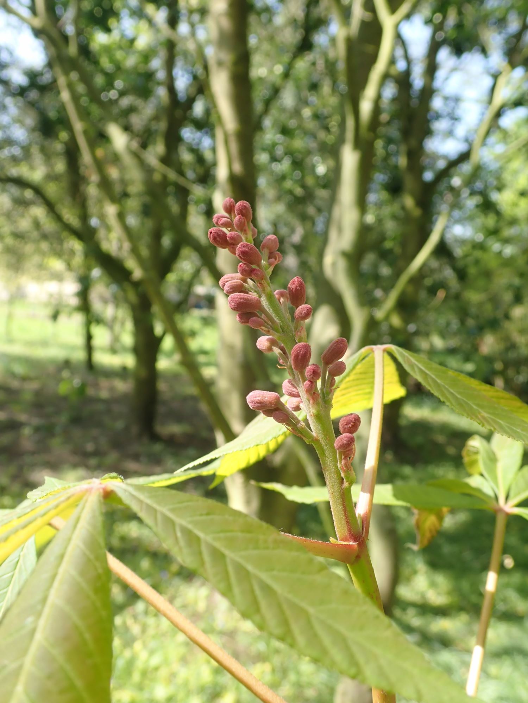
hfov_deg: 46.8
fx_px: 610
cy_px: 352
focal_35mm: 30
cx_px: 264
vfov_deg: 60.0
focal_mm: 5.5
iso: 100
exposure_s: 1/160
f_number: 3.2
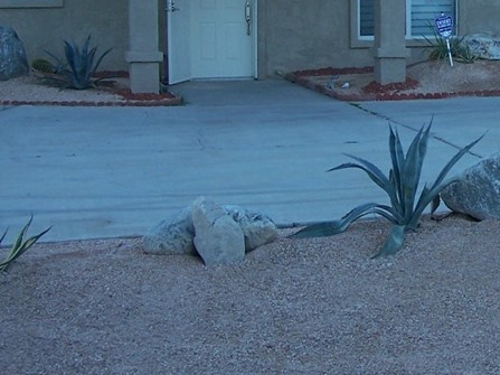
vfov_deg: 16.8
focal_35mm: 87
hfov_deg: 21.6
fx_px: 1256
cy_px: 56
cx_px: 510
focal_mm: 6.3
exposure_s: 1/200
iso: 80
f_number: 2.8
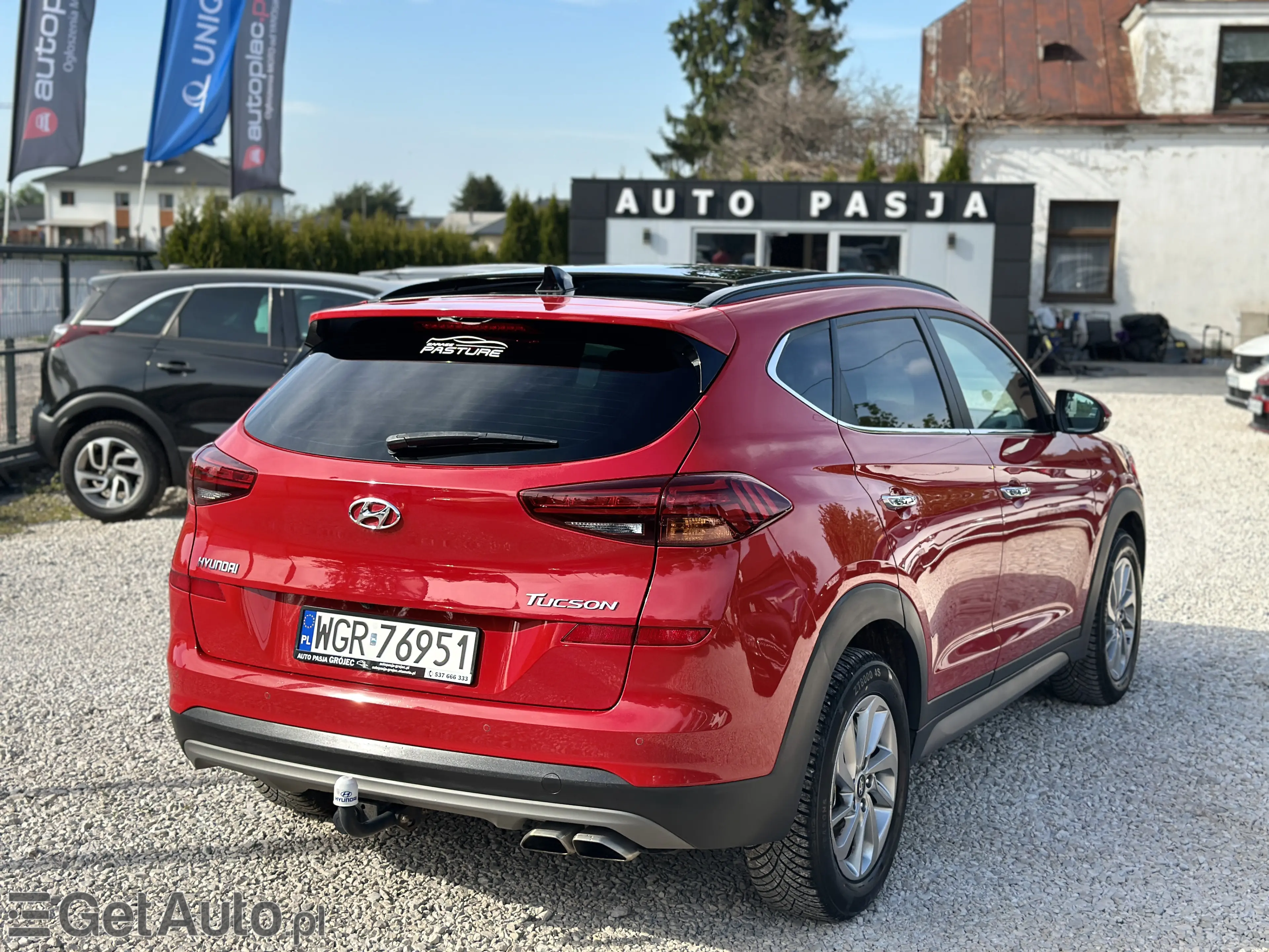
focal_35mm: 48
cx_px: 634
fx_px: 1760
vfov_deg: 30.3
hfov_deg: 39.7
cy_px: 476
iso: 80
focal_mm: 6.86
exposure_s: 1/2160
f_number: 1.78
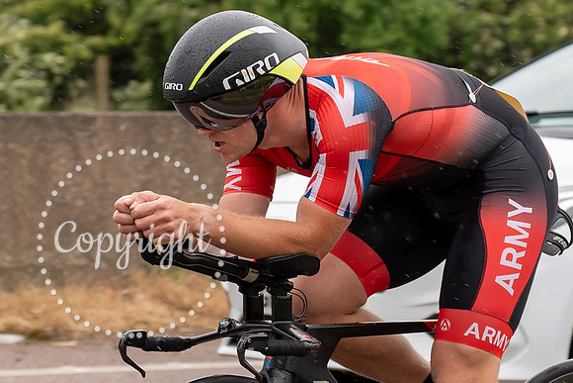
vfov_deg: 4.9
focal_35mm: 280
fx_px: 4453
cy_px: 207
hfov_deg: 7.4
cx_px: 175
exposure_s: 1/1000
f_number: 3.5
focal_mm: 70
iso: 250
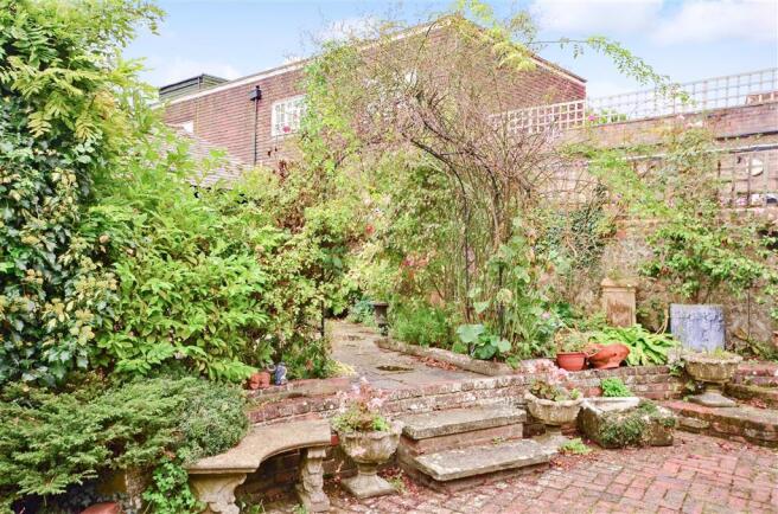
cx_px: 389
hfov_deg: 62.0
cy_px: 257
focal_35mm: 30
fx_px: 647
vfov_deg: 43.4
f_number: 11
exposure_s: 1/5
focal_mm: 20
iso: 200
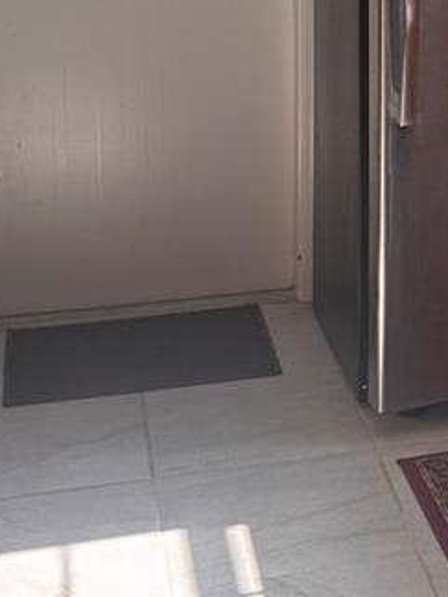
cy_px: 7
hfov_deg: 15.1
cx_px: 713
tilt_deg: -10.5
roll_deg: -1.8
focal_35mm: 89
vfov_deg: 21.3
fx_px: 1536
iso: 50
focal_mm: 6.76
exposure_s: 1/128
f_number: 1.78
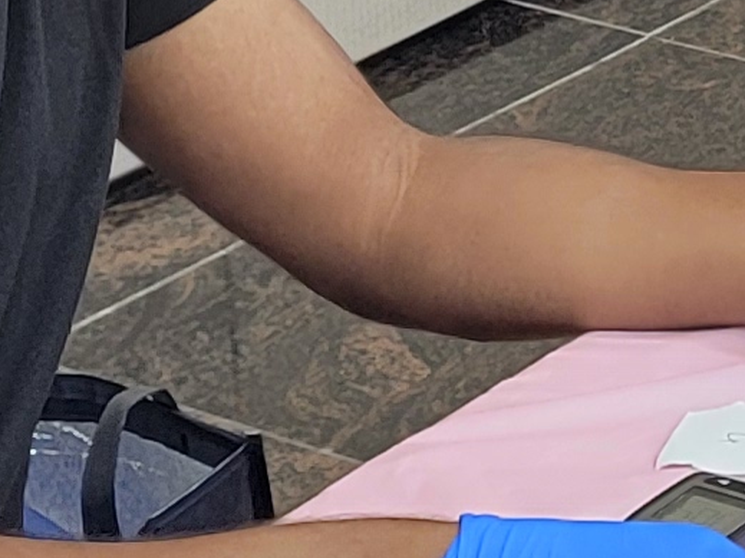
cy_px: 446
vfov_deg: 8.0
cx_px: 825
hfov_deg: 10.6
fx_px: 3981
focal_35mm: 185
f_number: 1.8
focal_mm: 6.7
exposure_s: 1/60
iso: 160
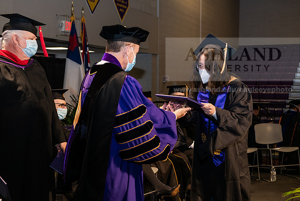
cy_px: 100
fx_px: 500
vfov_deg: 22.6
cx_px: 150
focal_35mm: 60
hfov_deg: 33.4
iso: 1600
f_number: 6.3
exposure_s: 1/200
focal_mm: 60
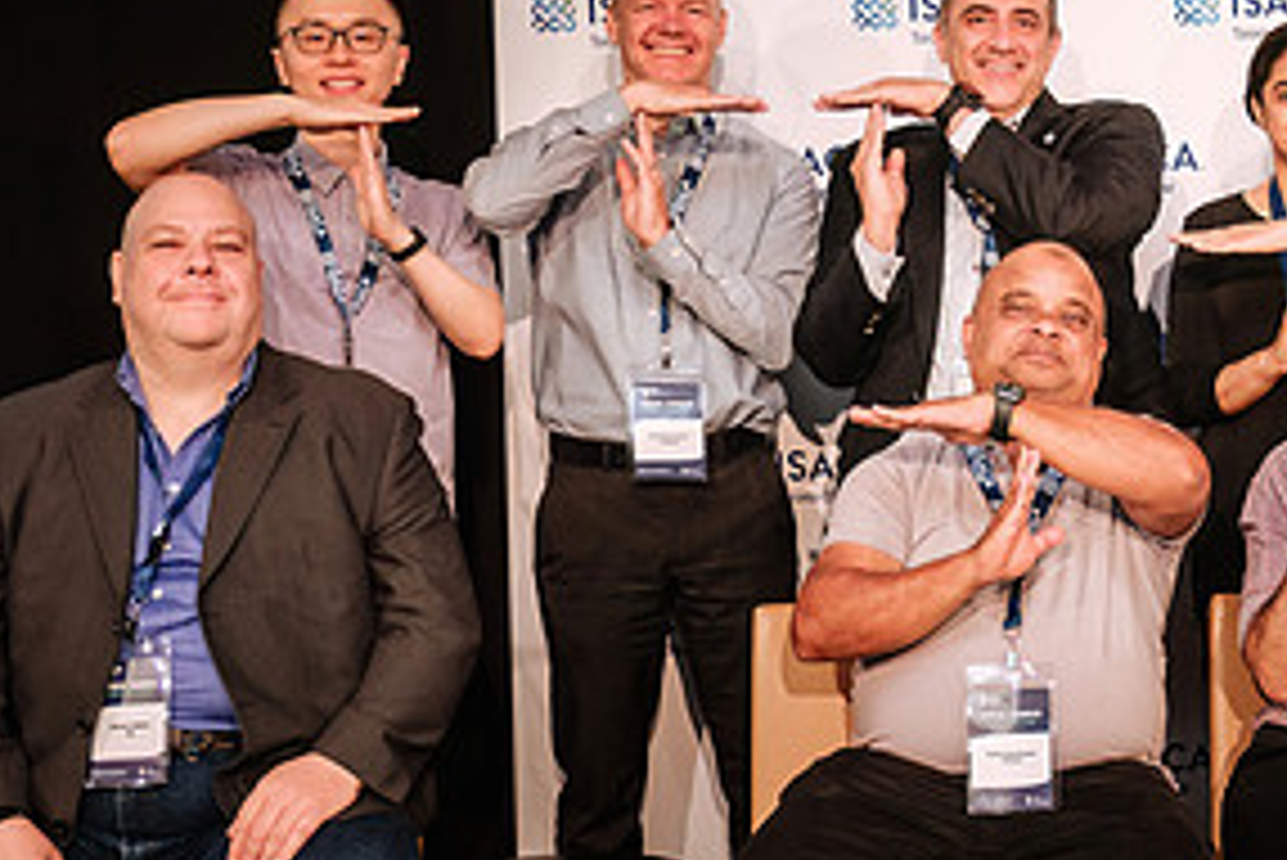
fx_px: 2539
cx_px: 1048
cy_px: 484
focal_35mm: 71
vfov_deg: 19.2
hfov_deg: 27.8
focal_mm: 23.4
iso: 800
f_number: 2.8
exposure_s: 1/80
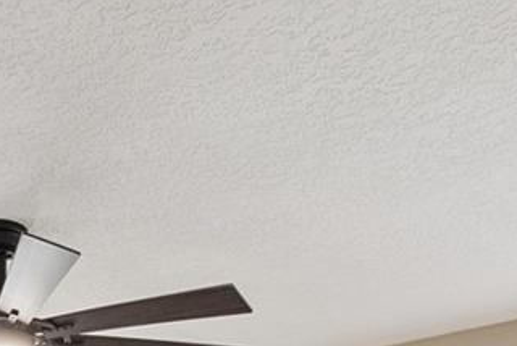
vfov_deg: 14.3
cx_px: 173
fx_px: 1150
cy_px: 694
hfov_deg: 25.2
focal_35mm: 80
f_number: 8
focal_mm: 16
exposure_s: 1/60
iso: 1600
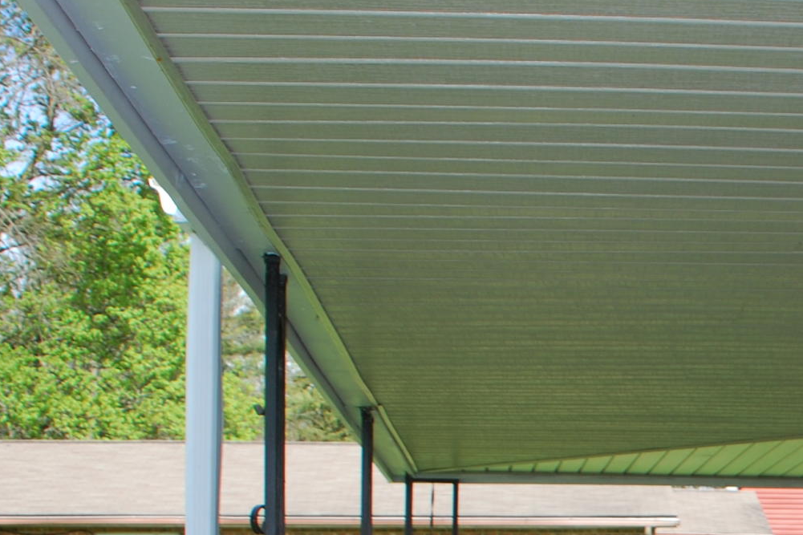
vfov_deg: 15.9
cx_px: 936
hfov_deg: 23.2
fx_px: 1806
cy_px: 706
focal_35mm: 81
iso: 100
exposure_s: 1/200
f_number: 5.6
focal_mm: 18
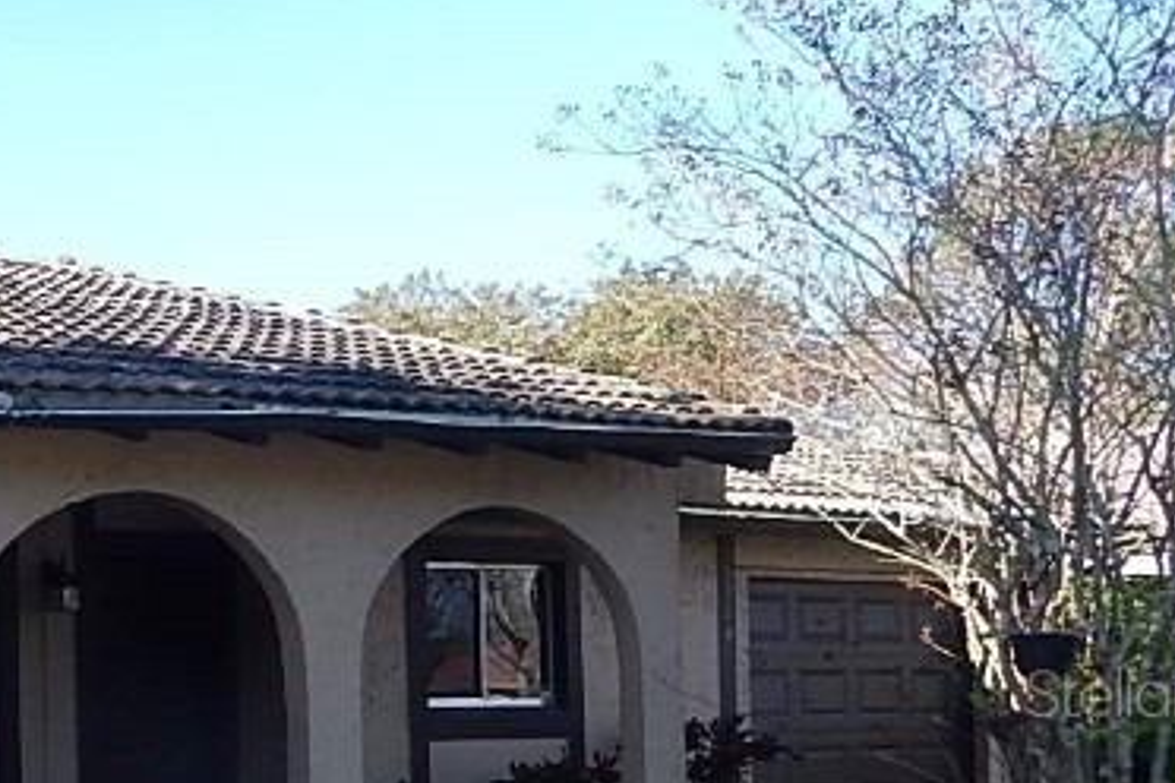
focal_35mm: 63
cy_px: 691
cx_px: -294
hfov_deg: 27.4
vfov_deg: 21.1
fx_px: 2056
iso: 125
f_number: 3
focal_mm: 4
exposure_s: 1/500
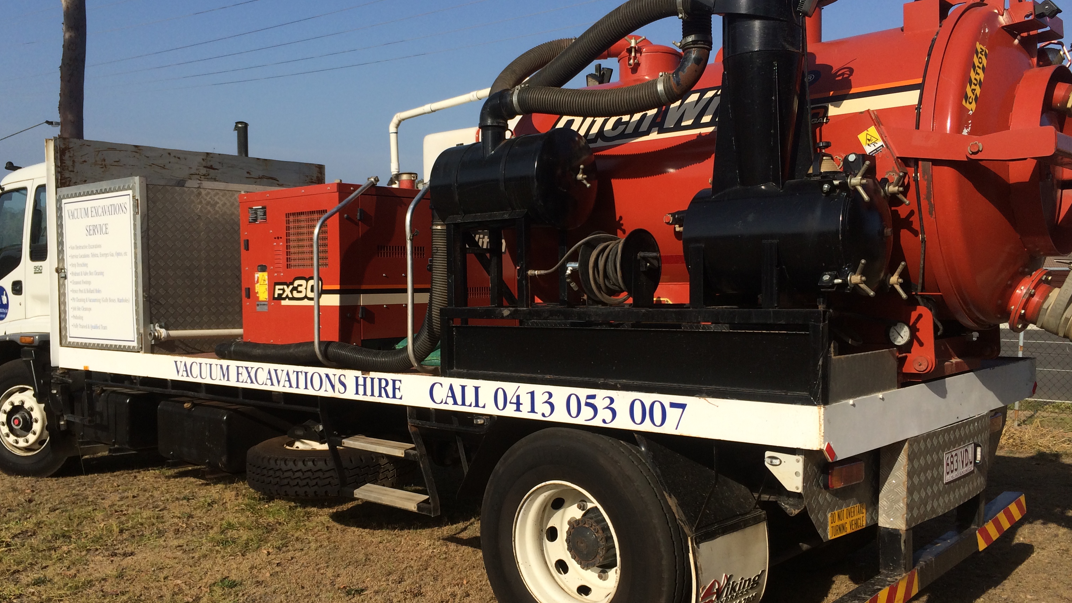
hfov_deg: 56.6
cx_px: 503
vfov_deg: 33.7
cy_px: 317
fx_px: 995
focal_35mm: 35
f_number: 2.2
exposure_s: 1/2564
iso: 40
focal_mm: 4.12
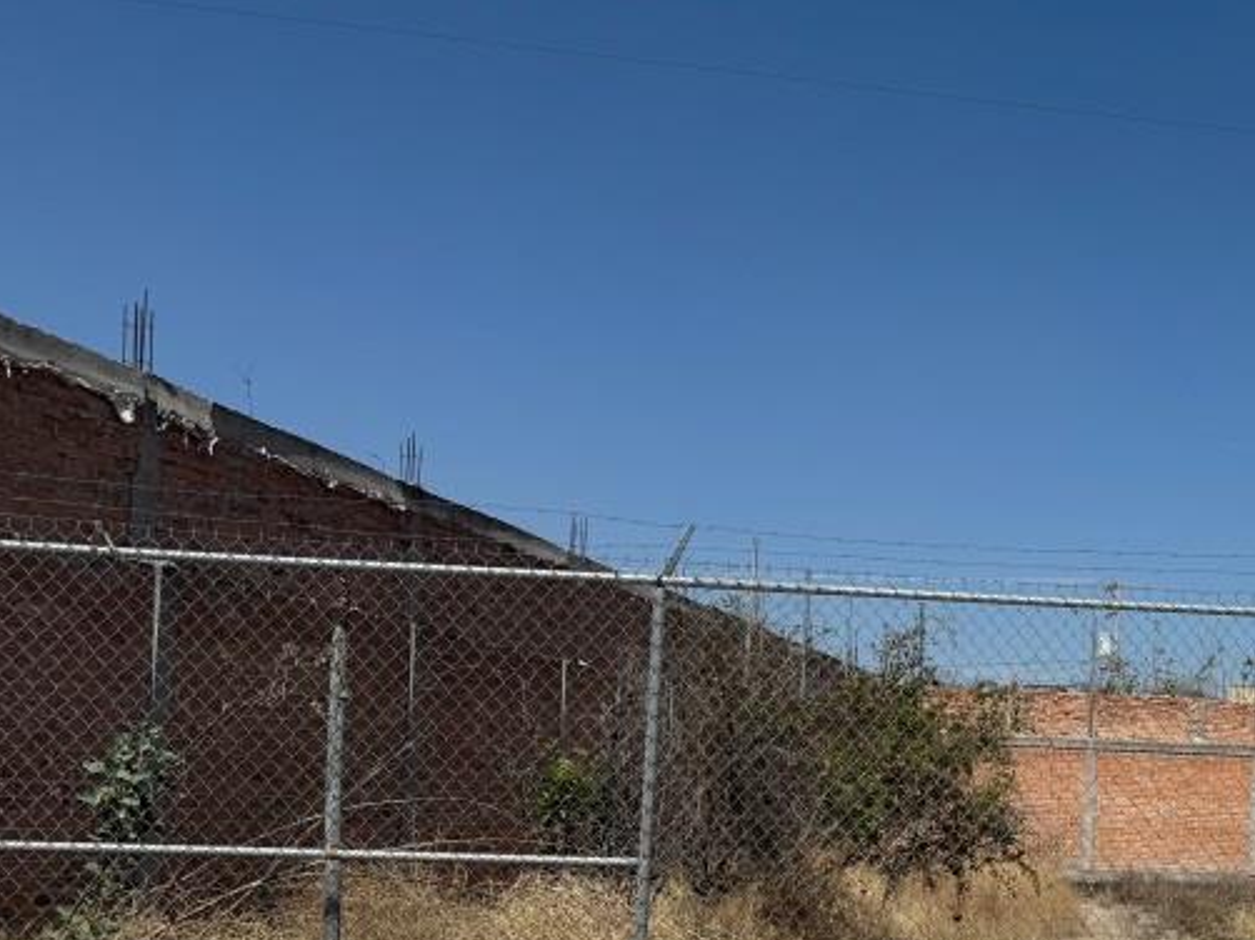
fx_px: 1776
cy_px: 738
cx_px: 1218
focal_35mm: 49
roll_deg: -2.4
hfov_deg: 35.6
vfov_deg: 29.1
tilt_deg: +0.6
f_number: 1.78
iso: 80
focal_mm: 6.76
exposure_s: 1/7937
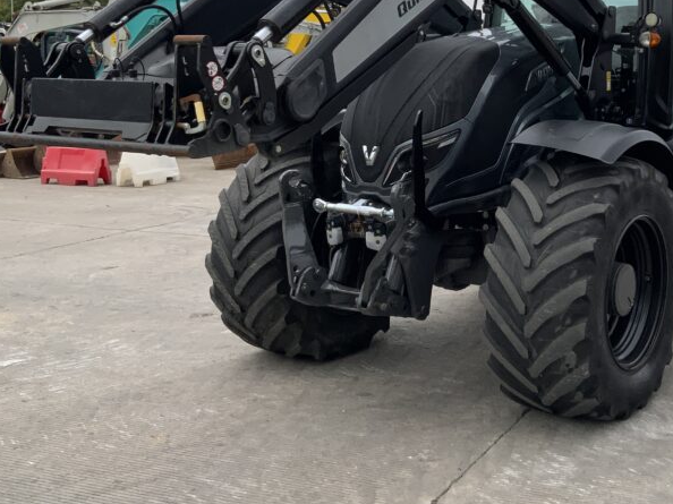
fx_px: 972
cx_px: 502
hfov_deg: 37.3
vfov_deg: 28.7
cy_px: 133
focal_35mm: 50
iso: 16
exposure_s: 1/2058
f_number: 1.8
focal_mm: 3
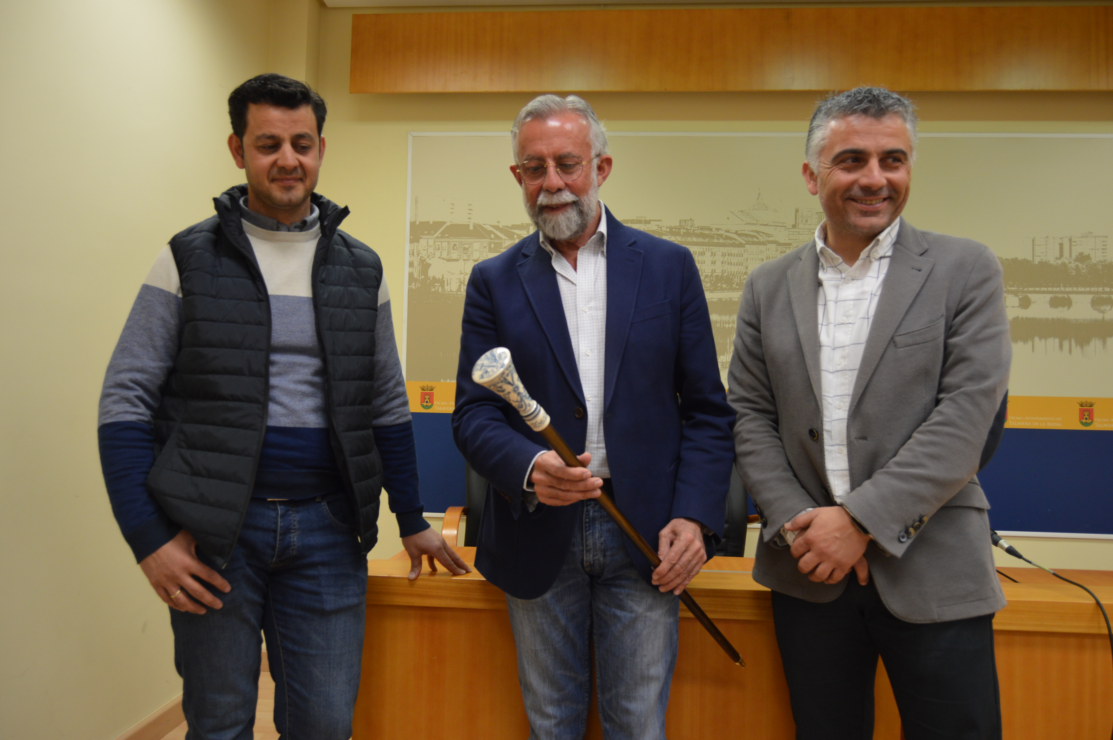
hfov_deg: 67.4
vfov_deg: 47.8
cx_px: 556
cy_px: 370
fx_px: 834
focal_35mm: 27
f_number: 3.5
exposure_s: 1/60
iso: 560
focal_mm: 18
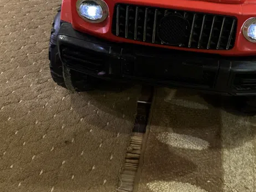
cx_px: 155
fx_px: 244
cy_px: 64
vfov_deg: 42.4
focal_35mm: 33
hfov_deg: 54.9
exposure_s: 1/30
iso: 1000
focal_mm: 6.86
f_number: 1.78
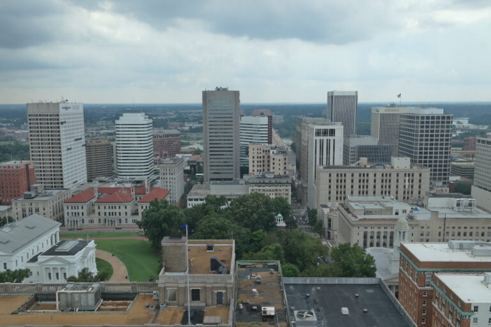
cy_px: 164
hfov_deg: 61.9
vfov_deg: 43.6
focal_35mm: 30
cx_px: 246
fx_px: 409
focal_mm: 20
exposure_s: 1/250
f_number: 5.6
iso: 100
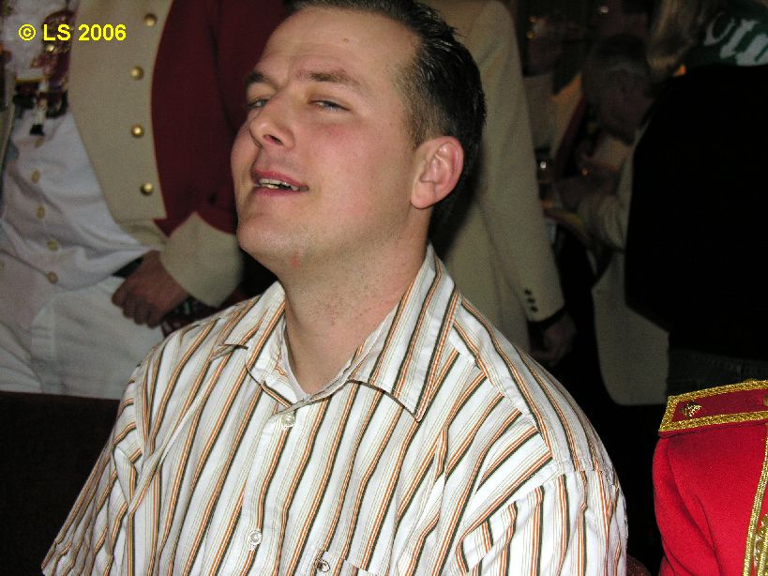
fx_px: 1420
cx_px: 384
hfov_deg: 30.3
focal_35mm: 64
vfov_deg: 22.9
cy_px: 288
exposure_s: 1/60.1
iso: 100
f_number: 3.2
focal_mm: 16.4
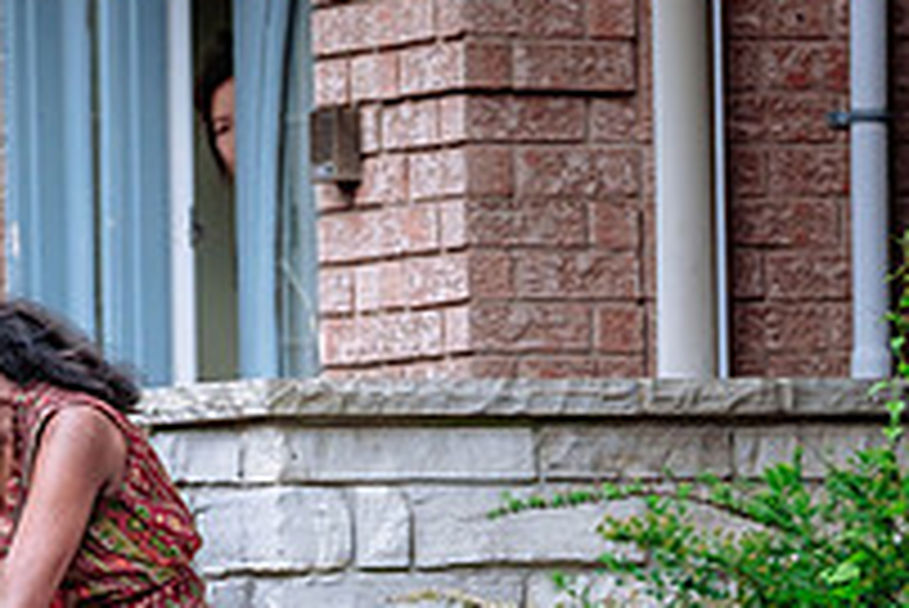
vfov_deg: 3.2
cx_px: 58
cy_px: 732
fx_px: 10865
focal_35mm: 430
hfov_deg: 4.8
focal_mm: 98.2
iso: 500
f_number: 2.8
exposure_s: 1/250
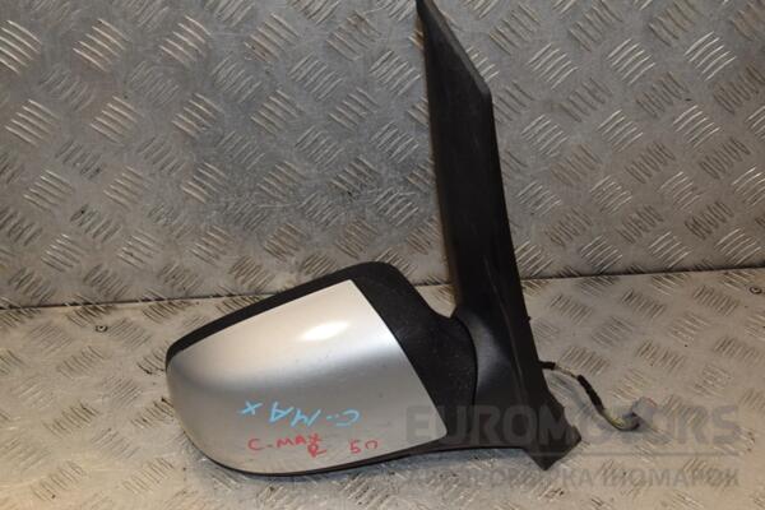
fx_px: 1116
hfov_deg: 37.9
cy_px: 255
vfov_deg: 25.8
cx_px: 382
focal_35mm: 52
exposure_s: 1/200
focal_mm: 35
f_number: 9
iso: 800
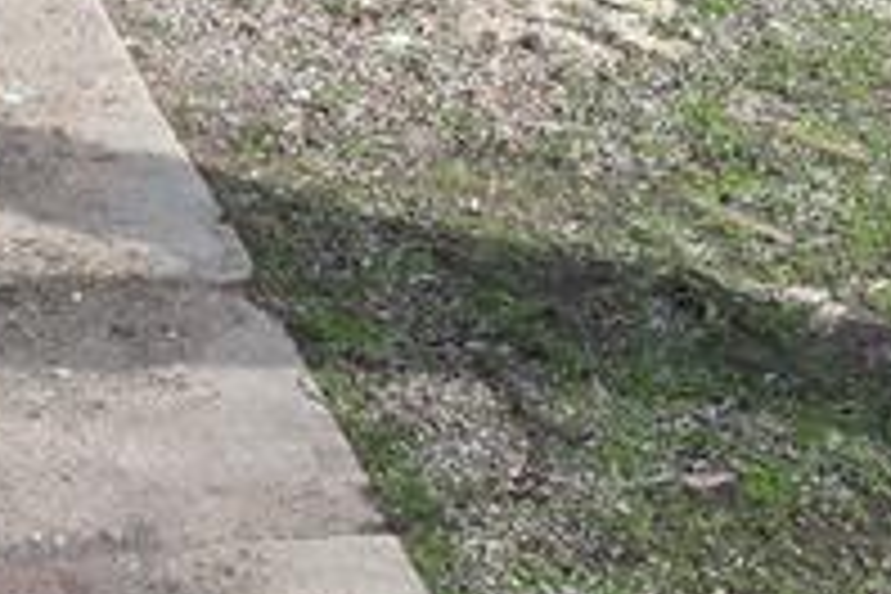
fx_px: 2821
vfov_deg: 12.0
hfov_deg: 17.2
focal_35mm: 114
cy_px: 324
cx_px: -140
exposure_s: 1/725
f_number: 2.8
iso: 100
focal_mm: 8.38
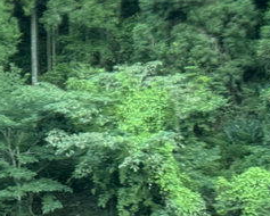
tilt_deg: +4.5
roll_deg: +1.4
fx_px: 1424
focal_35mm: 178
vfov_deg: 8.5
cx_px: -3
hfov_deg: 10.7
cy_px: -101
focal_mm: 6.76
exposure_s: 1/66
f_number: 1.78
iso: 100
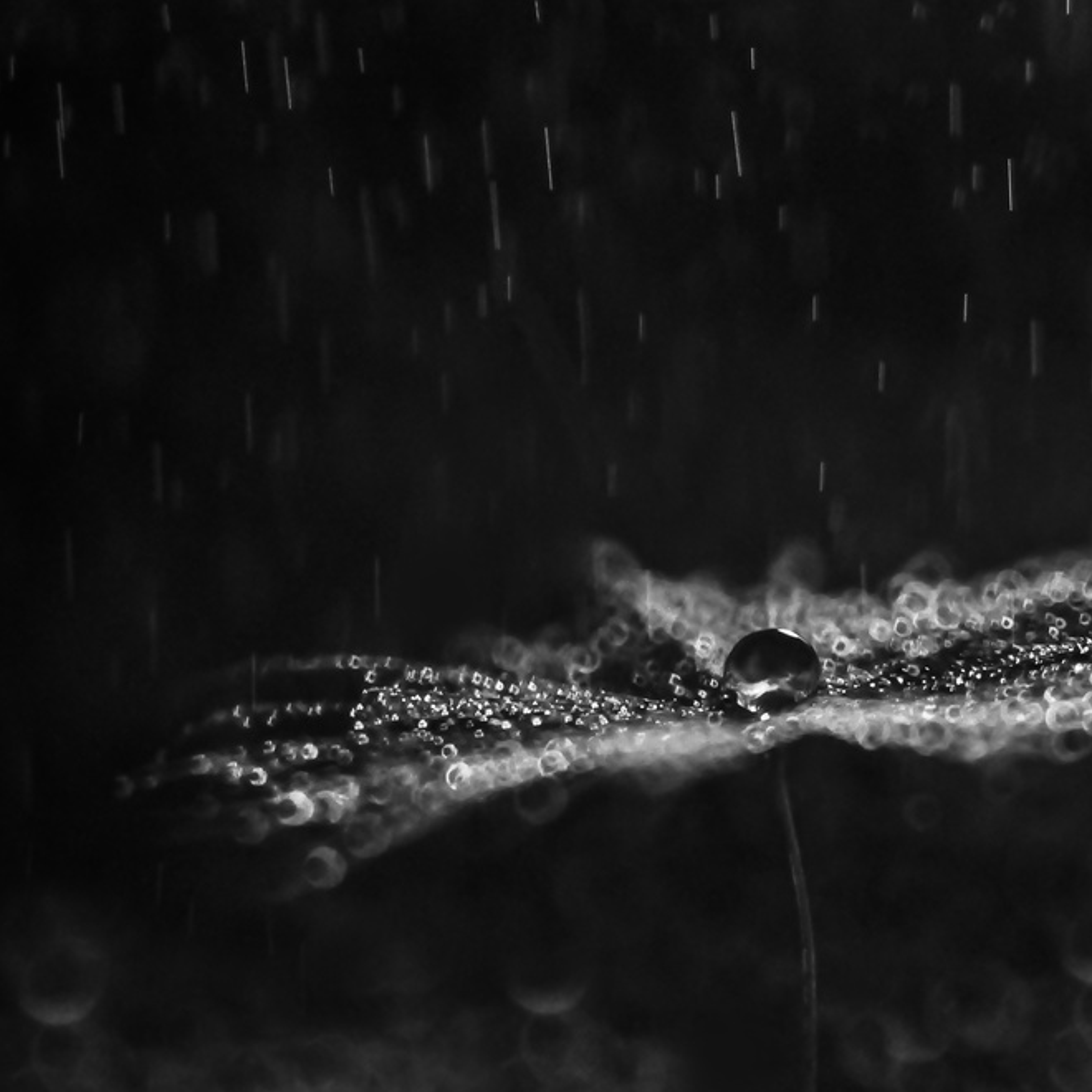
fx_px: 7232
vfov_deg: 8.6
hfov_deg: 8.6
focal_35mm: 203
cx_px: 768
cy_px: 548
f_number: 5.6
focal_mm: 105
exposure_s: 1/200
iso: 3200
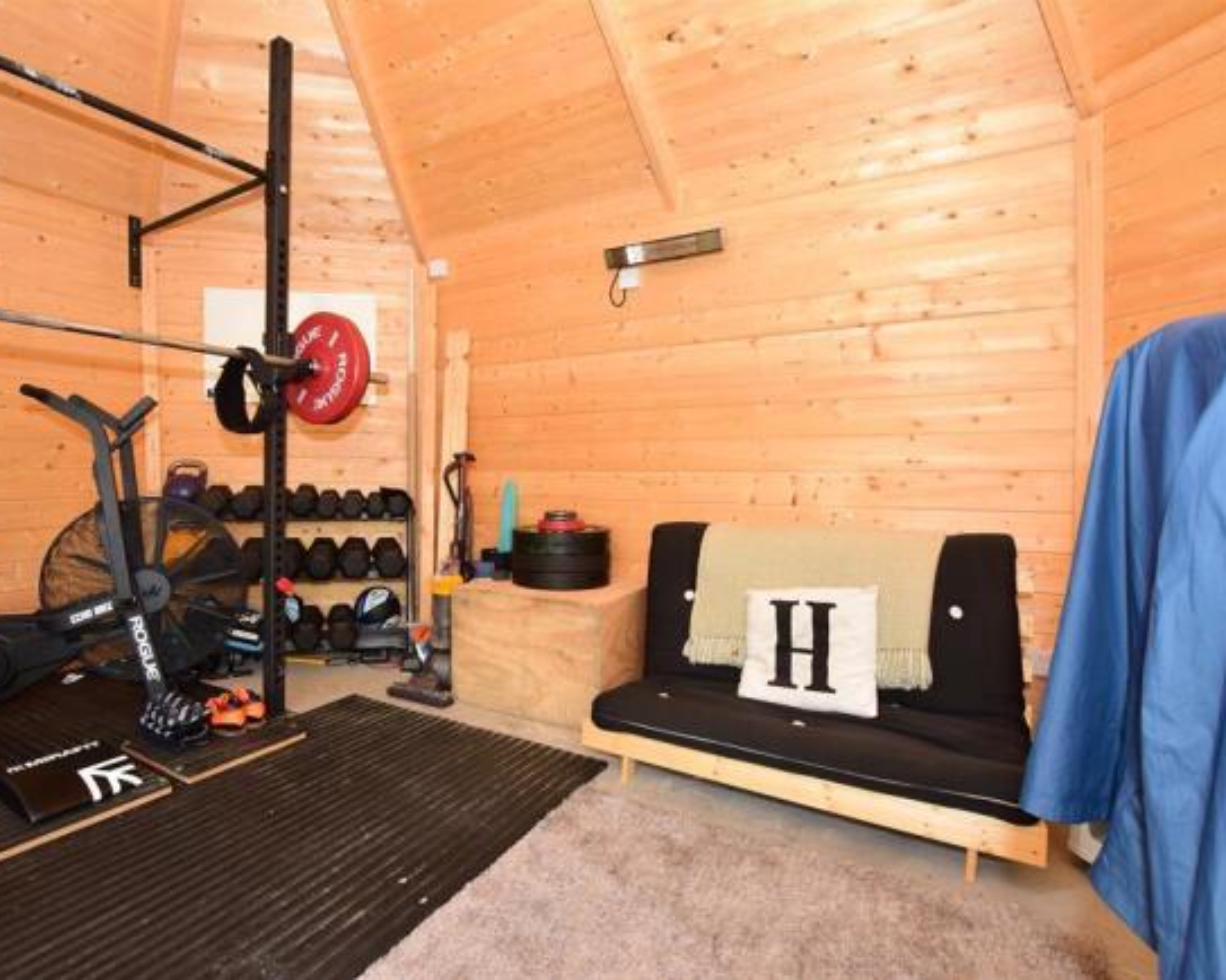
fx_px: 617
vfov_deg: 76.9
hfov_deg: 88.6
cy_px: 491
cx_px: 494
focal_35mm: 17
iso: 400
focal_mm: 10
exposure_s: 1/60
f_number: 8
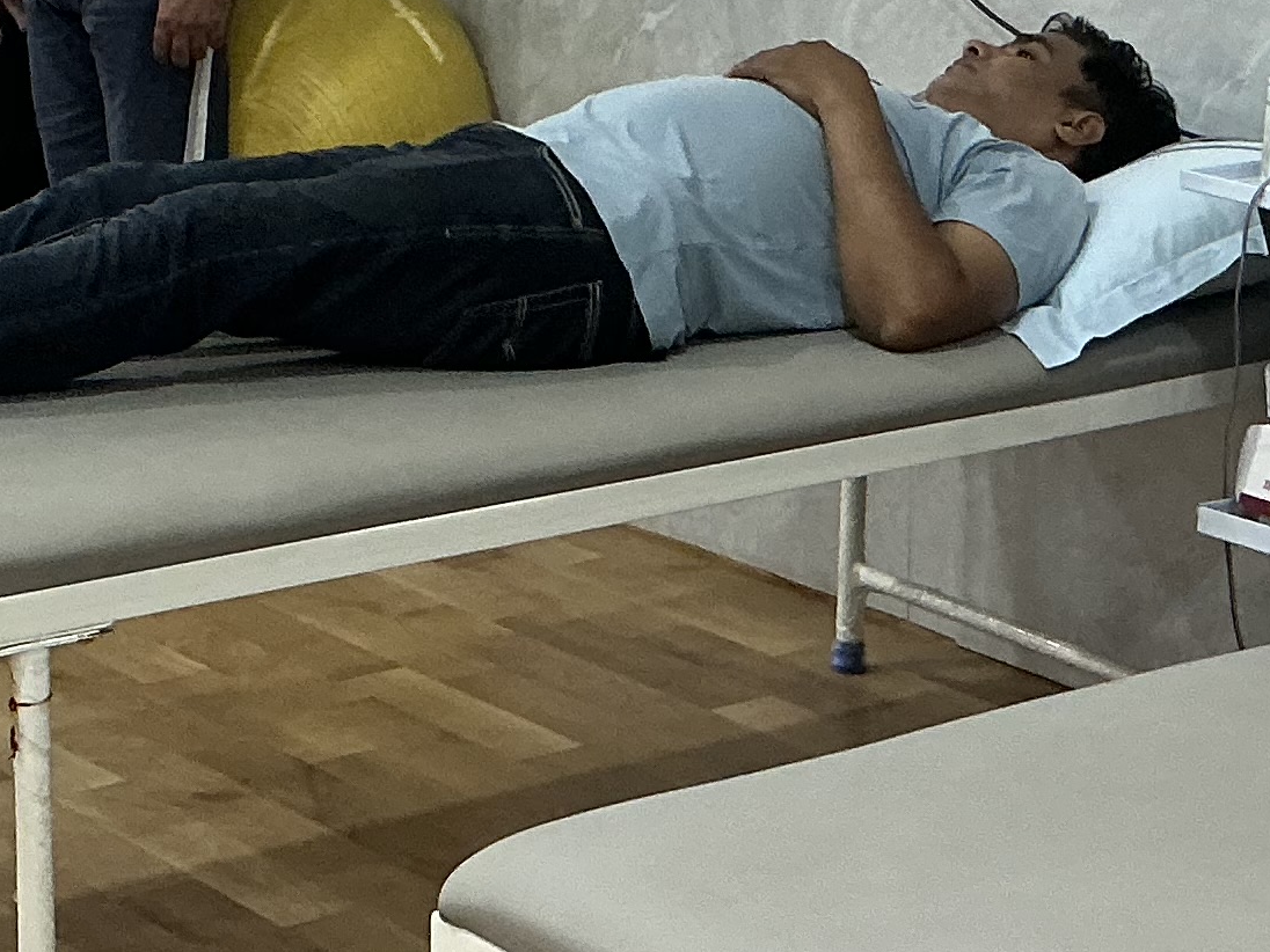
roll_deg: +0.8
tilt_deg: -11.1
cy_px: 178
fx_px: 3779
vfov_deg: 14.3
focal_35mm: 103
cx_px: 441
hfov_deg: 19.0
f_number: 1.8
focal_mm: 3
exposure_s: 1/50
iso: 80
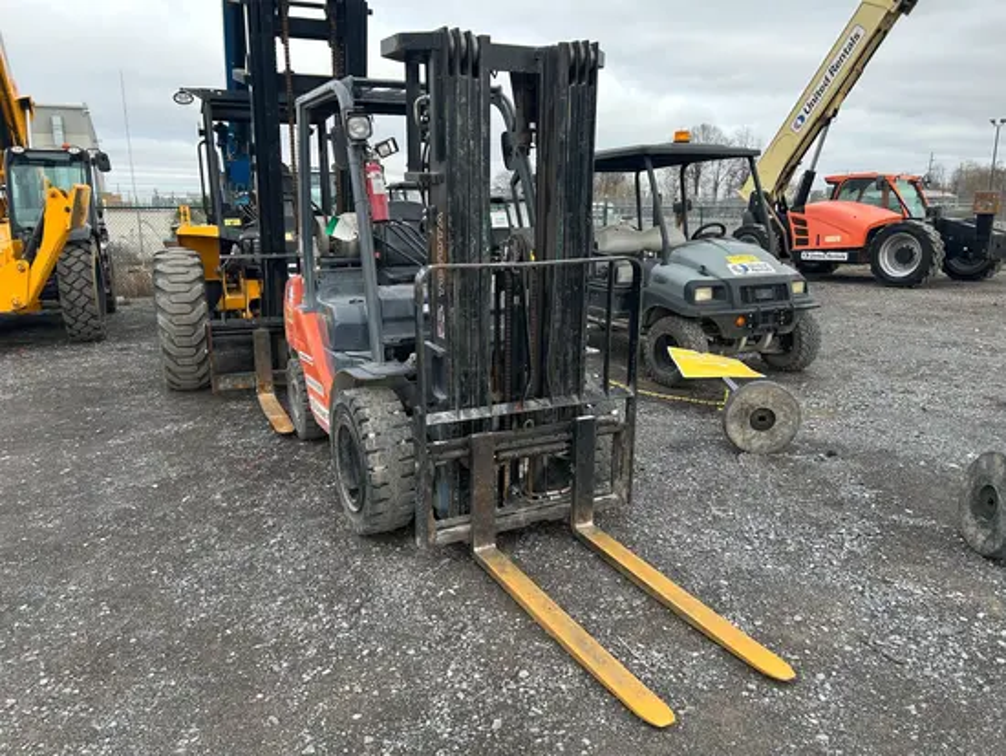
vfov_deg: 53.1
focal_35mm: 26
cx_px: 503
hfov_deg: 67.3
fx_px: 756
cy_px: 378
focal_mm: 5.7
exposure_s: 1/456
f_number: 1.5
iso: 50
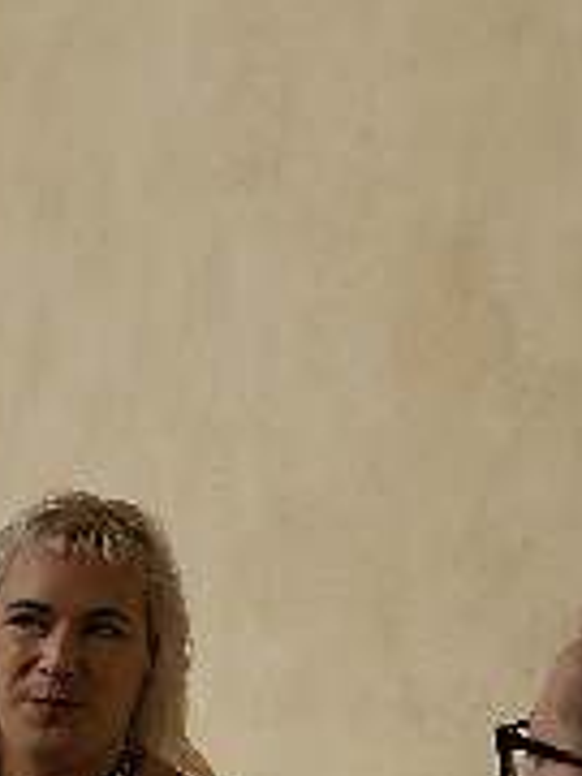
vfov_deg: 11.0
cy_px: 737
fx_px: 3990
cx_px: -565
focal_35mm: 178
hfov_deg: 8.0
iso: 200
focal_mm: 20
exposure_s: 1/400
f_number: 3.2
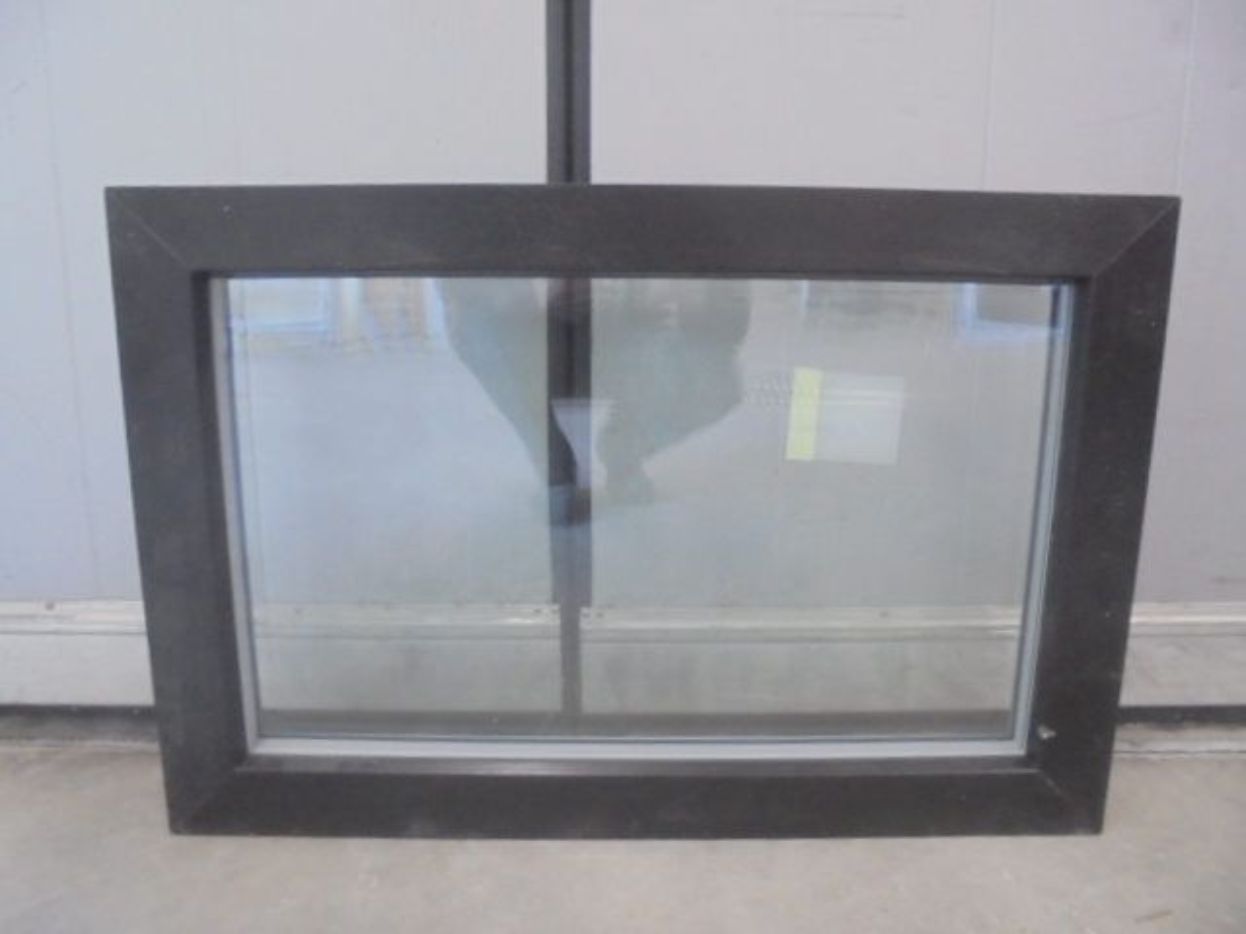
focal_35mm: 26
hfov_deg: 67.3
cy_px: 467
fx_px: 936
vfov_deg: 53.1
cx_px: 623
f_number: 3.5
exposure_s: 1/15
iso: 400
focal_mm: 4.6
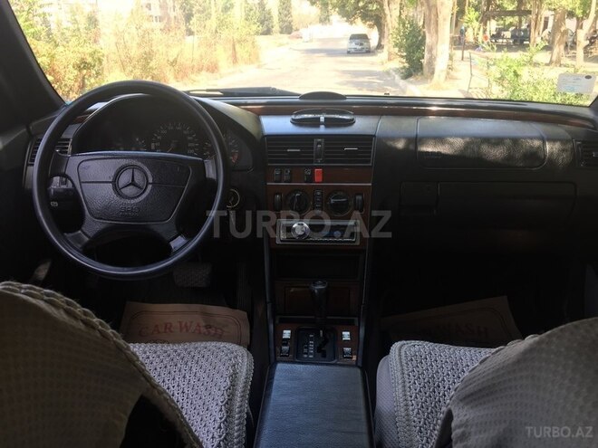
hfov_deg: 61.7
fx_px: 501
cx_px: 299
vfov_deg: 48.2
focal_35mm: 29
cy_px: 224
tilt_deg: -22.6
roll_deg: +0.2
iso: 32
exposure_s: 1/103
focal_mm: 4.15
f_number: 2.2
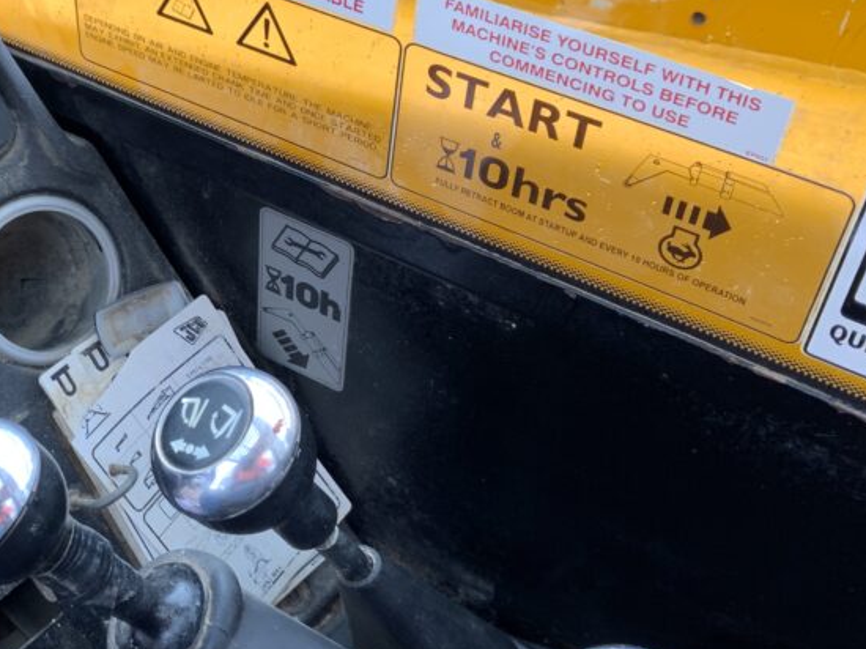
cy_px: 265
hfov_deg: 34.2
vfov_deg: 27.0
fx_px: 1350
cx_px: 146
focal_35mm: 54
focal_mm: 3
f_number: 1.8
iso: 32
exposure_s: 1/100
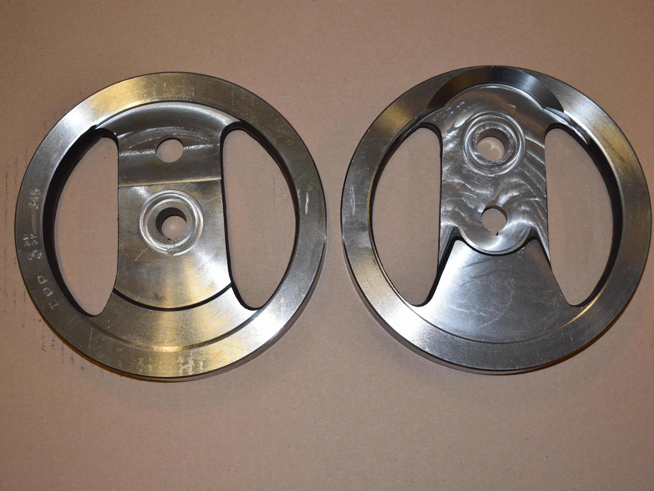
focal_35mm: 62
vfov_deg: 23.6
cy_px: 247
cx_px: 344
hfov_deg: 31.2
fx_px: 1171
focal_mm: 38
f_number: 5
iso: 320
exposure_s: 1/60
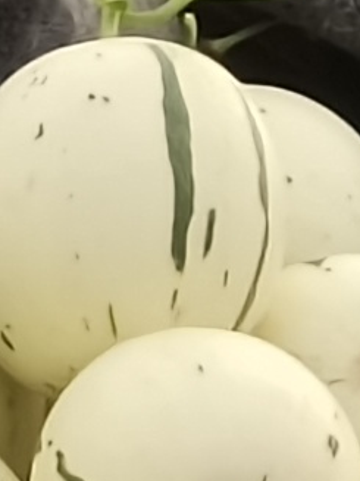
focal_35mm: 607
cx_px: 376
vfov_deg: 3.3
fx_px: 8422
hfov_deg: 2.4
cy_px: 577
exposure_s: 1/100
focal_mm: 4.71
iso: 107
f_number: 1.79
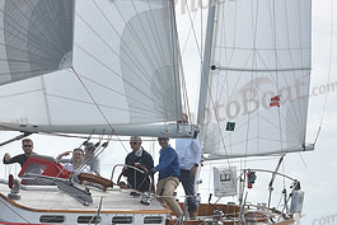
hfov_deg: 13.4
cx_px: 95
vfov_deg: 9.0
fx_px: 1433
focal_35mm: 153
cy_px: 188
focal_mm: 70
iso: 200
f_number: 7.1
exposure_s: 1/800
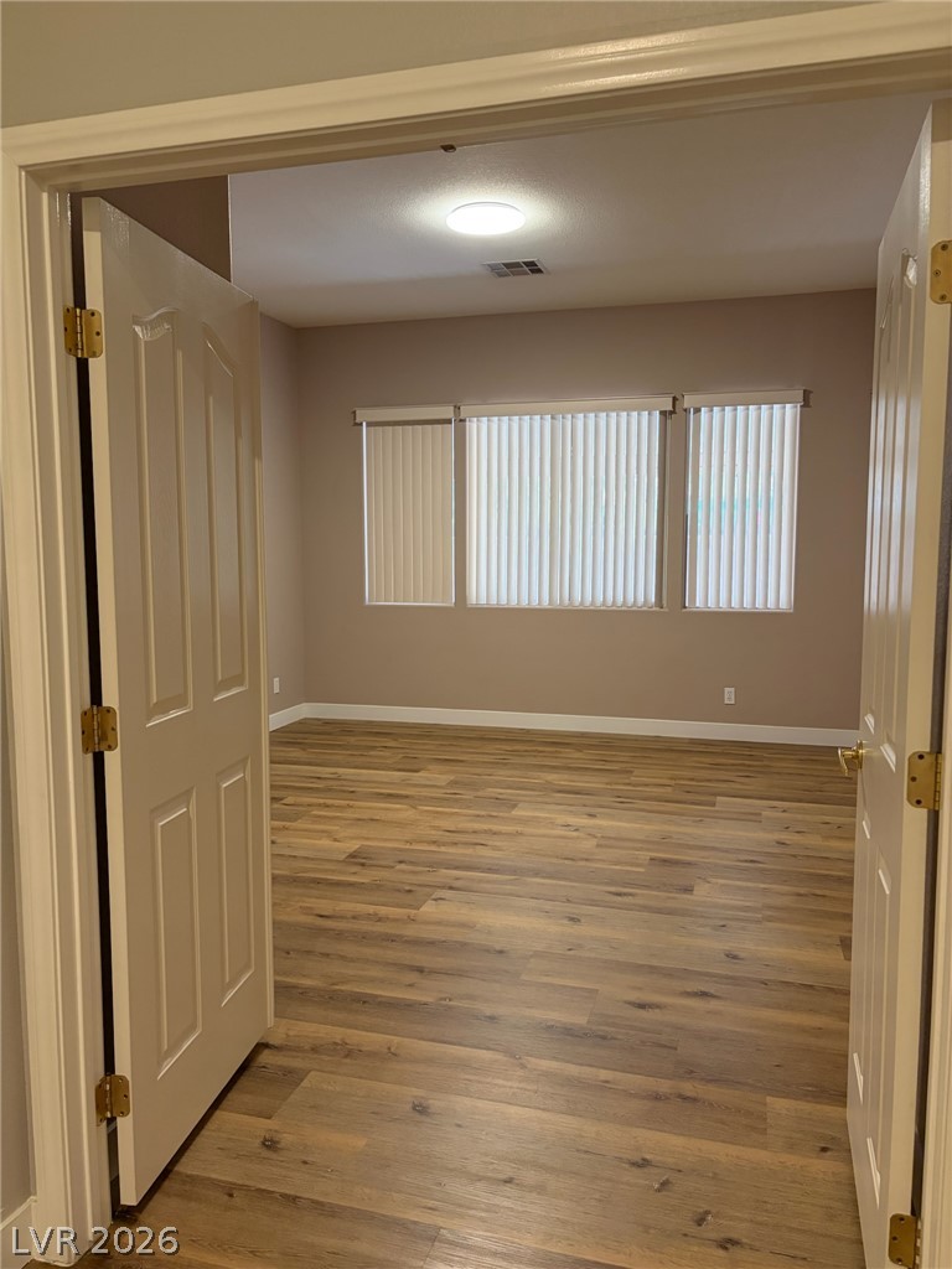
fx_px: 953
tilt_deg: -4.9
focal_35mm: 26
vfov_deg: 67.3
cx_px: 476
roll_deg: -0.2
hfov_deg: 53.1
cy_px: 634
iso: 320
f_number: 1.6
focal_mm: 5.96
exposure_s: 1/60
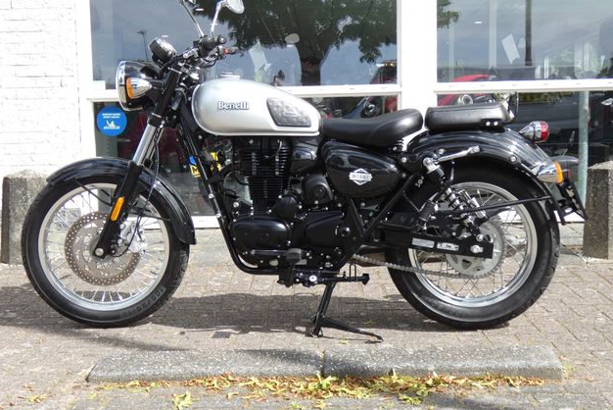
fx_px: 869
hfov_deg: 38.9
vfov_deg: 26.5
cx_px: 301
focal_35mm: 51
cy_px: 207
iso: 80
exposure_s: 1/320
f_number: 3.8
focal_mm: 8.6
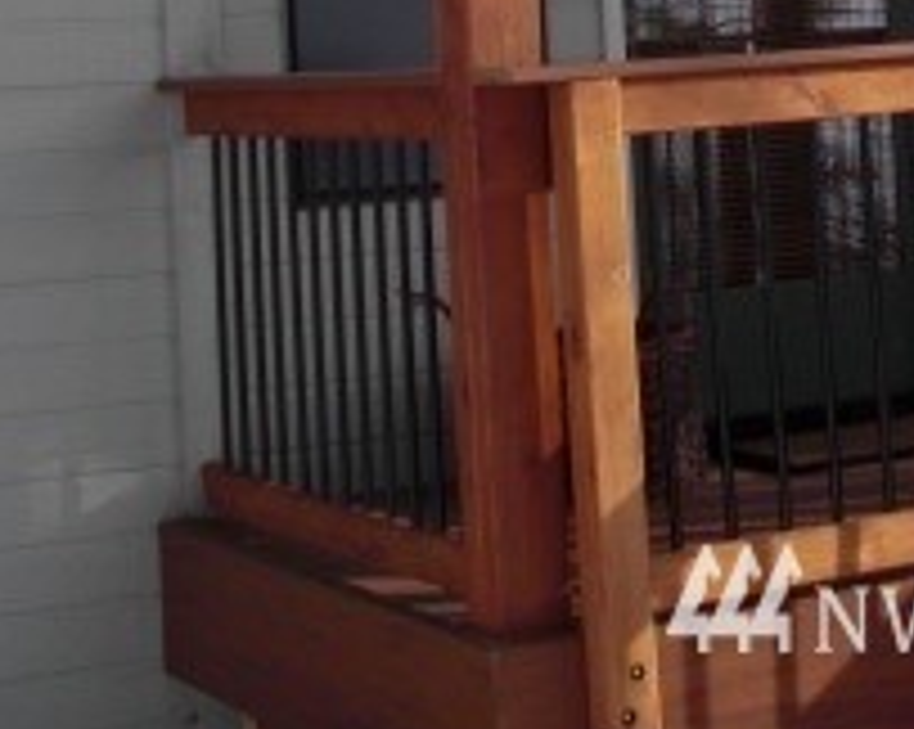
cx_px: 919
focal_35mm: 111
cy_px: -310
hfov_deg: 16.9
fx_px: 3000
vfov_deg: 13.2
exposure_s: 1/800
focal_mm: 6.3
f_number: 2.8
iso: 50
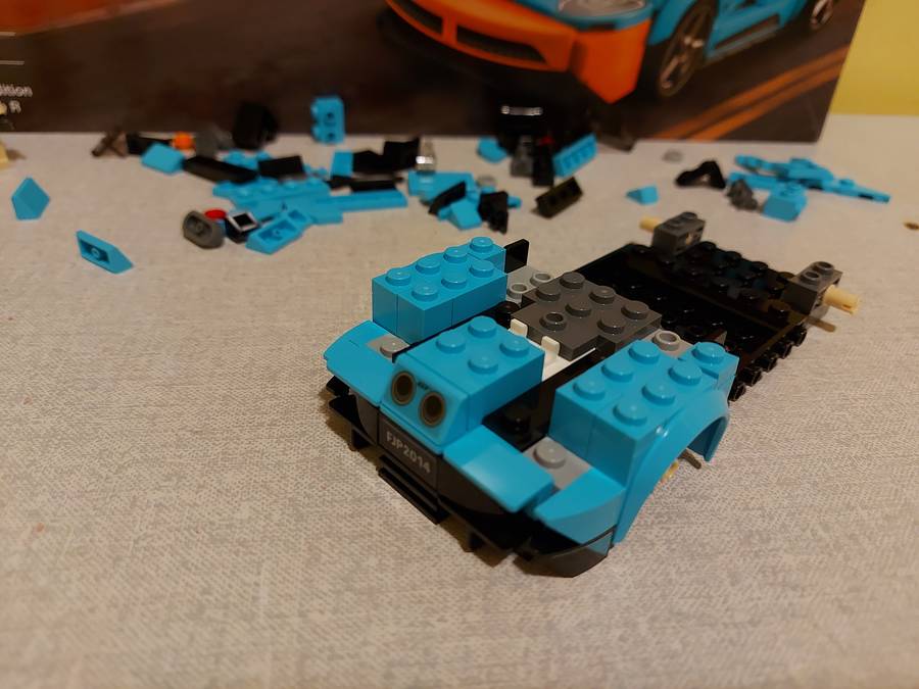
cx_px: 460
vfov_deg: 56.8
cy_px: 344
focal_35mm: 24
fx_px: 637
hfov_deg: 71.6
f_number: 1.8
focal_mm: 5.23
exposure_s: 1/33
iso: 320
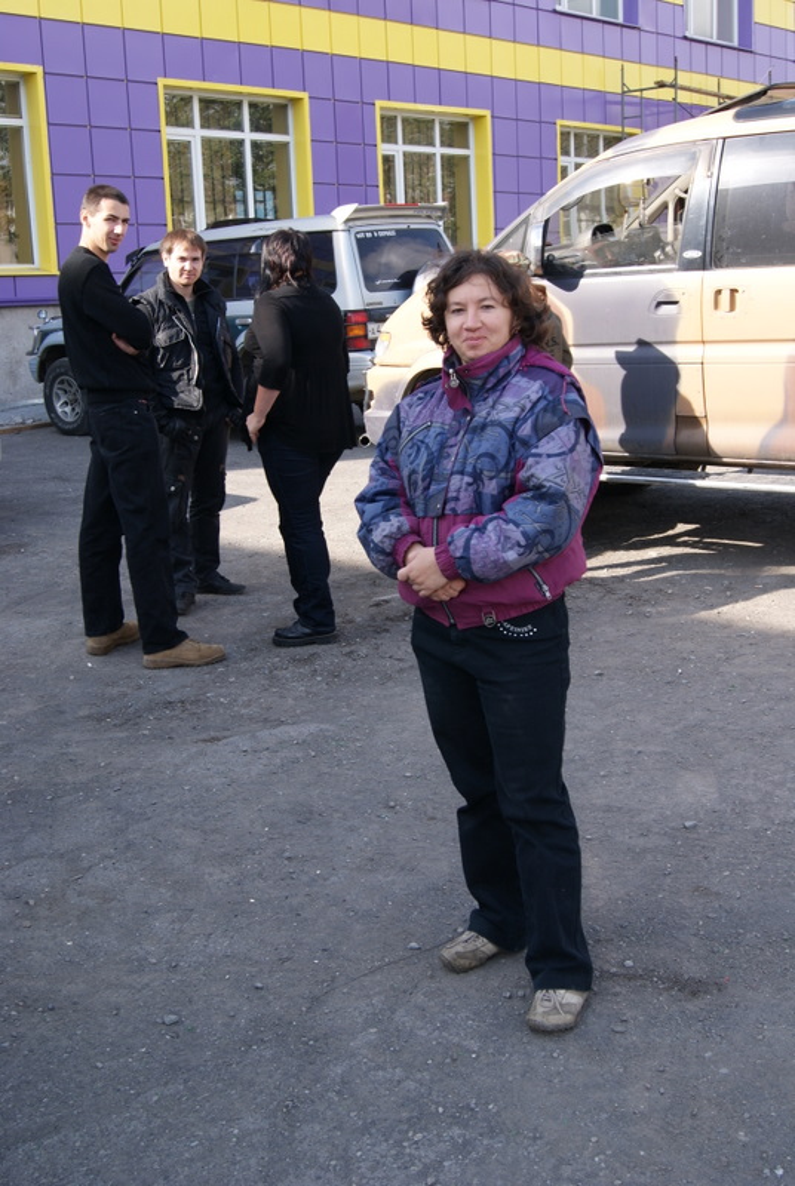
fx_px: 1386
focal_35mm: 42
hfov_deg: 32.0
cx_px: 398
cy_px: 593
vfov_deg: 46.3
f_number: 8
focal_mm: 28
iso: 100
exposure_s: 1/60
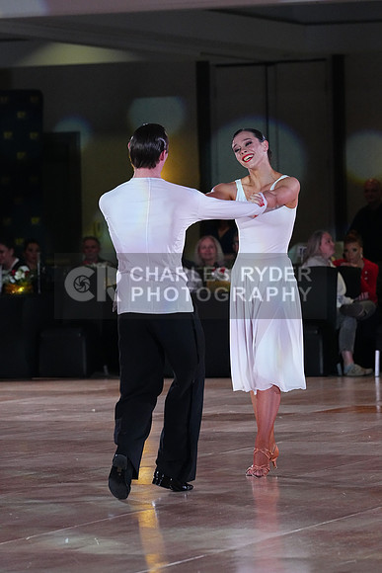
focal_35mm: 187
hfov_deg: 7.3
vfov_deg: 11.0
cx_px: 191
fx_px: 2974
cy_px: 286
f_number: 6.3
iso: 8000
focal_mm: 187
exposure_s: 1/400
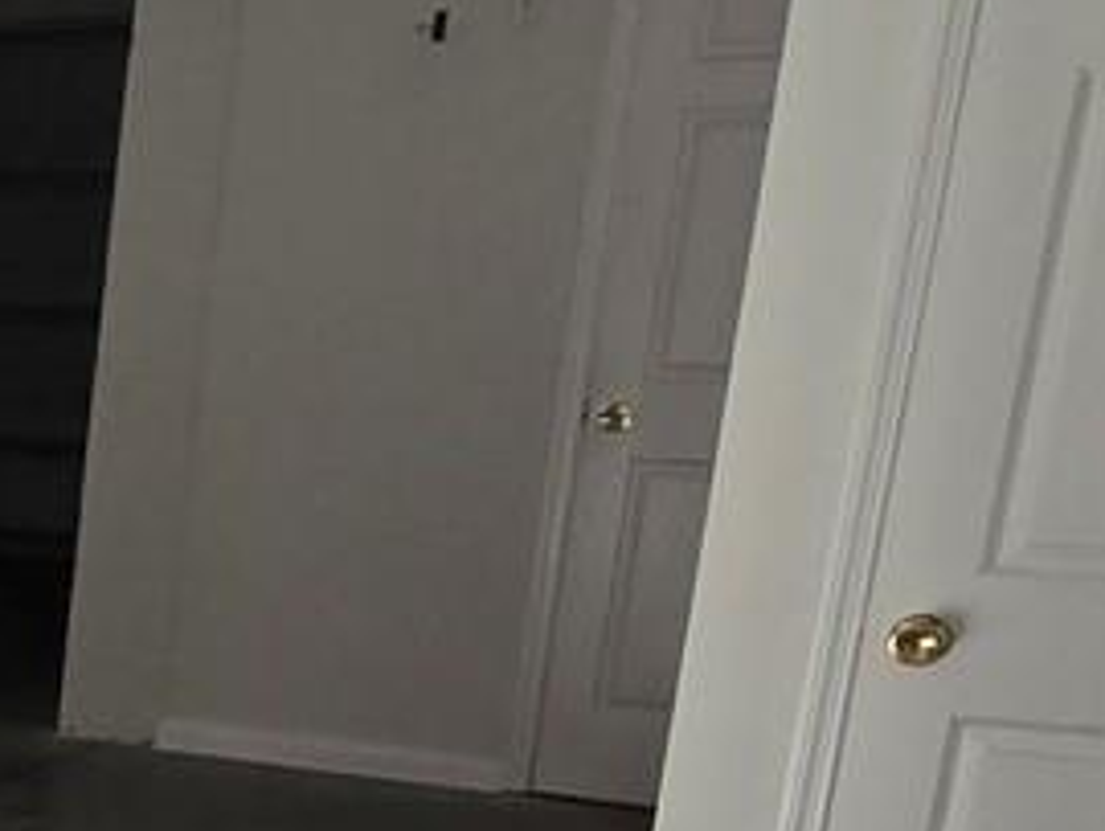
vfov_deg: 18.3
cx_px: -1027
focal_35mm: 77
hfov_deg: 18.3
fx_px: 2460
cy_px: 974
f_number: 2.2
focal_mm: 2.2
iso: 50
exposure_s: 1/334
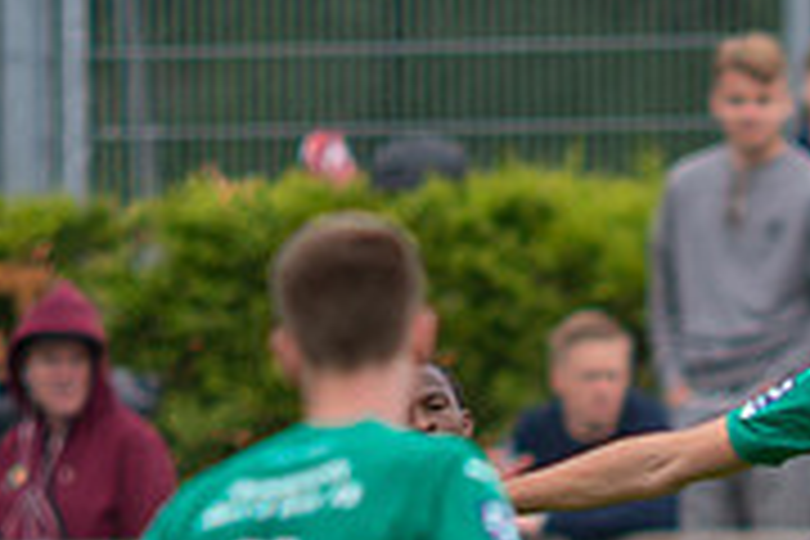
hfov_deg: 1.0
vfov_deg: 0.7
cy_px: 724
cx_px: 965
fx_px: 46346
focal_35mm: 2060
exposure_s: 1/1250
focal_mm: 420
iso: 720
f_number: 4
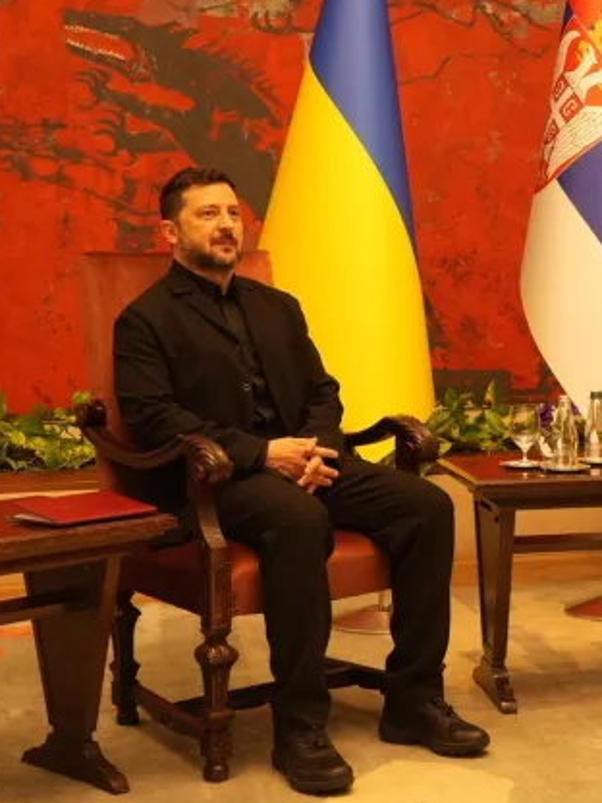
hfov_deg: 22.5
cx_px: 413
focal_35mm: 65
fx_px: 1507
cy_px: 322
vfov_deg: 29.7
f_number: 4
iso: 4000
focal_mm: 37
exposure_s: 1/320
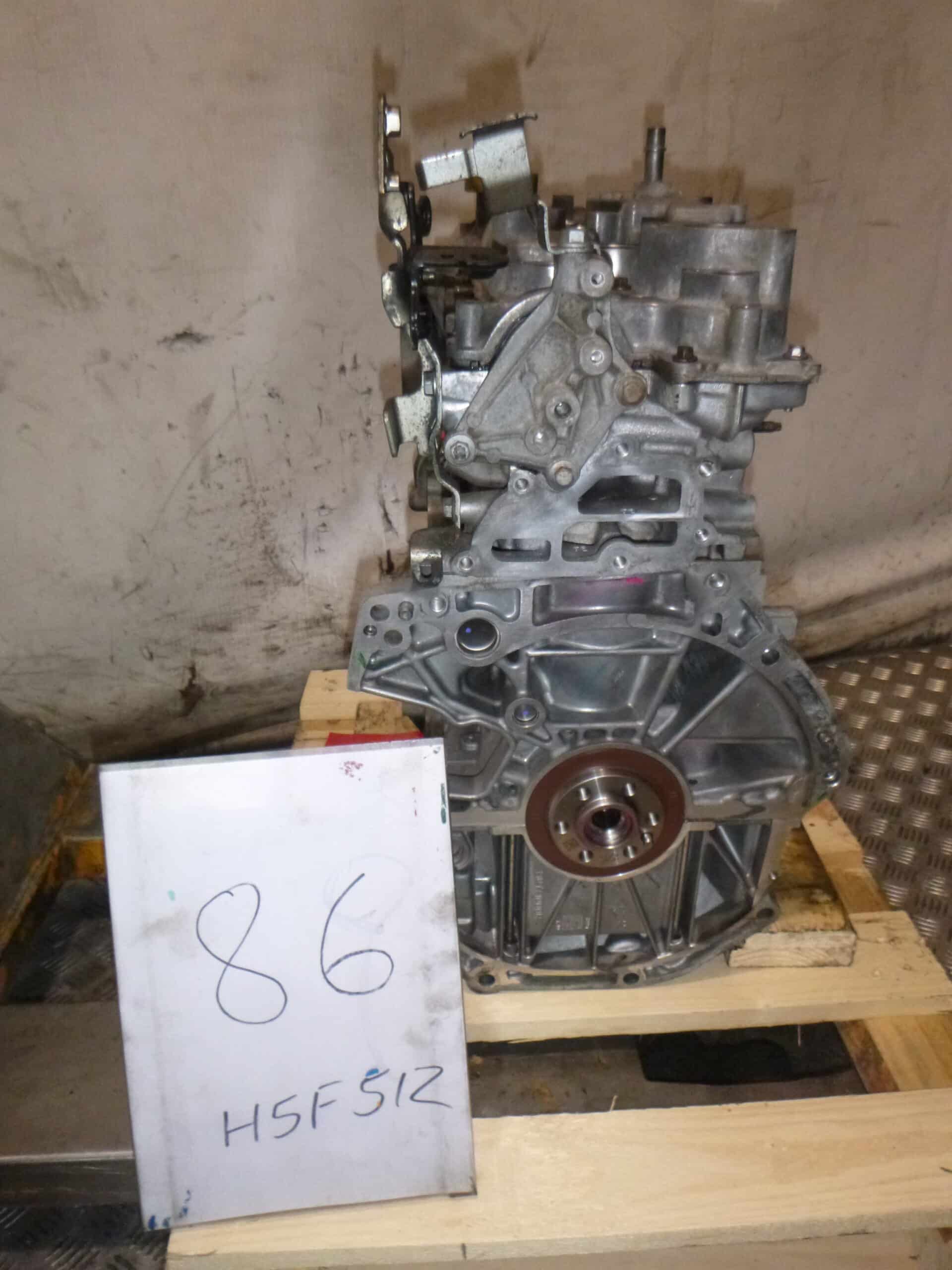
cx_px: 476
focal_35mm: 25
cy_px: 635
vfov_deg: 69.4
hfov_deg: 54.9
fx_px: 917
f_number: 3.9
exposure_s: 1/125
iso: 400
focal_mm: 4.5
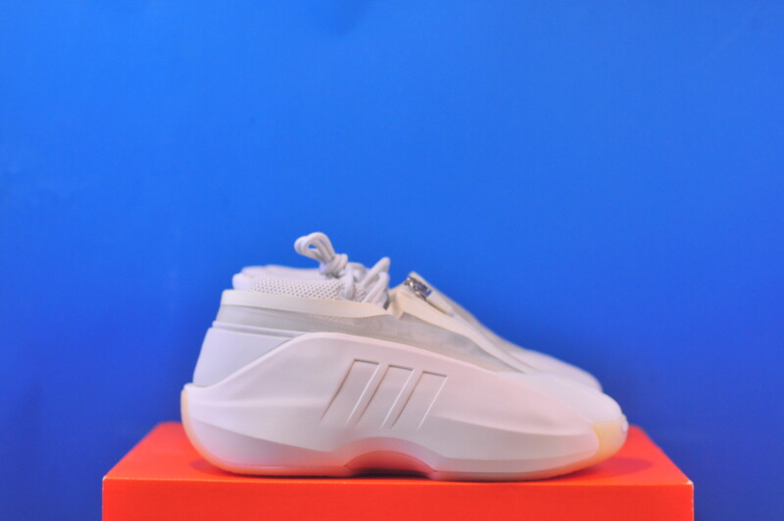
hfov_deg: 27.0
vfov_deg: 18.1
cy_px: 260
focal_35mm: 75
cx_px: 392
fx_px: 1631
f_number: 2.5
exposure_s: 1/320
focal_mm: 50
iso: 250
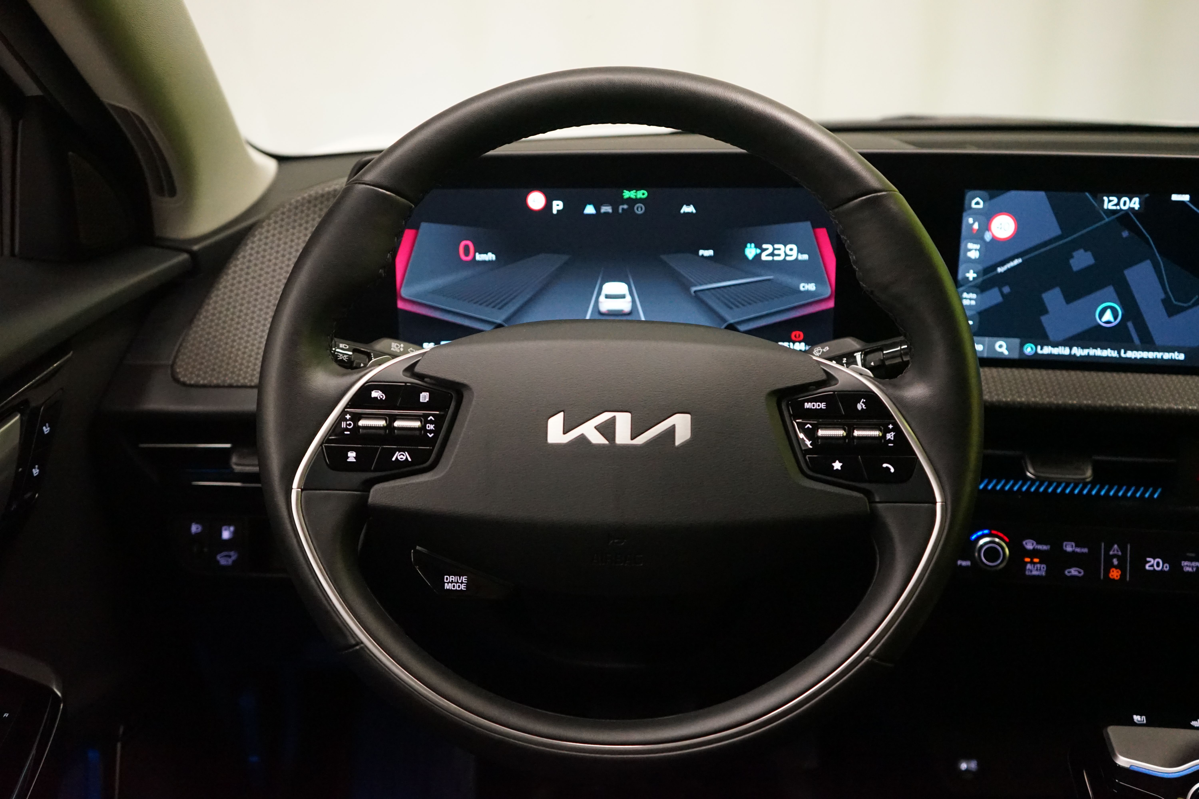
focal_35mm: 36
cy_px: 400
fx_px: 1199
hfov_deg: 53.1
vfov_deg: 36.9
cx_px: 600
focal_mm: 36
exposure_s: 1/80
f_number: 4
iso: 6400
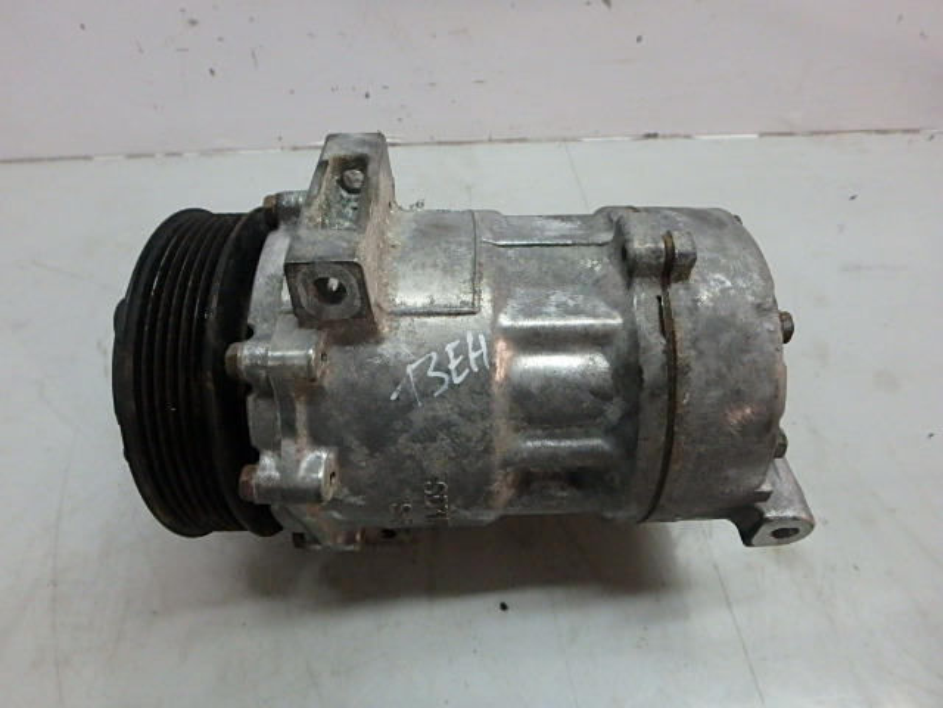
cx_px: 472
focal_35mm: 21
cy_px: 354
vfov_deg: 63.4
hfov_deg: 79.0
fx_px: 572
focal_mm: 3.7
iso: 800
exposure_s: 1/160
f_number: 3.5
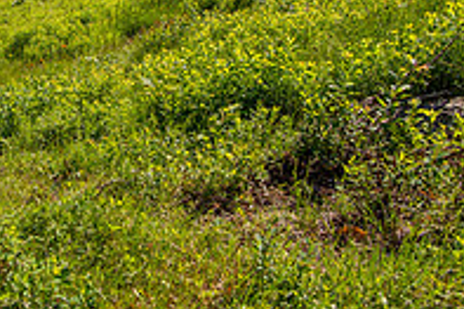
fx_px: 605
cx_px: -35
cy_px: 7
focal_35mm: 47
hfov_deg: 36.2
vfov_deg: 27.1
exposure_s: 1/500
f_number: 5
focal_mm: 16
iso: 100
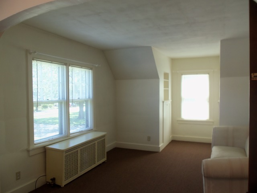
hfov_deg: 61.7
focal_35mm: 29
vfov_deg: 48.2
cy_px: 96
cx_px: 128
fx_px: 215
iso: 80
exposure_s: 1/30
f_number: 3.4
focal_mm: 5.2
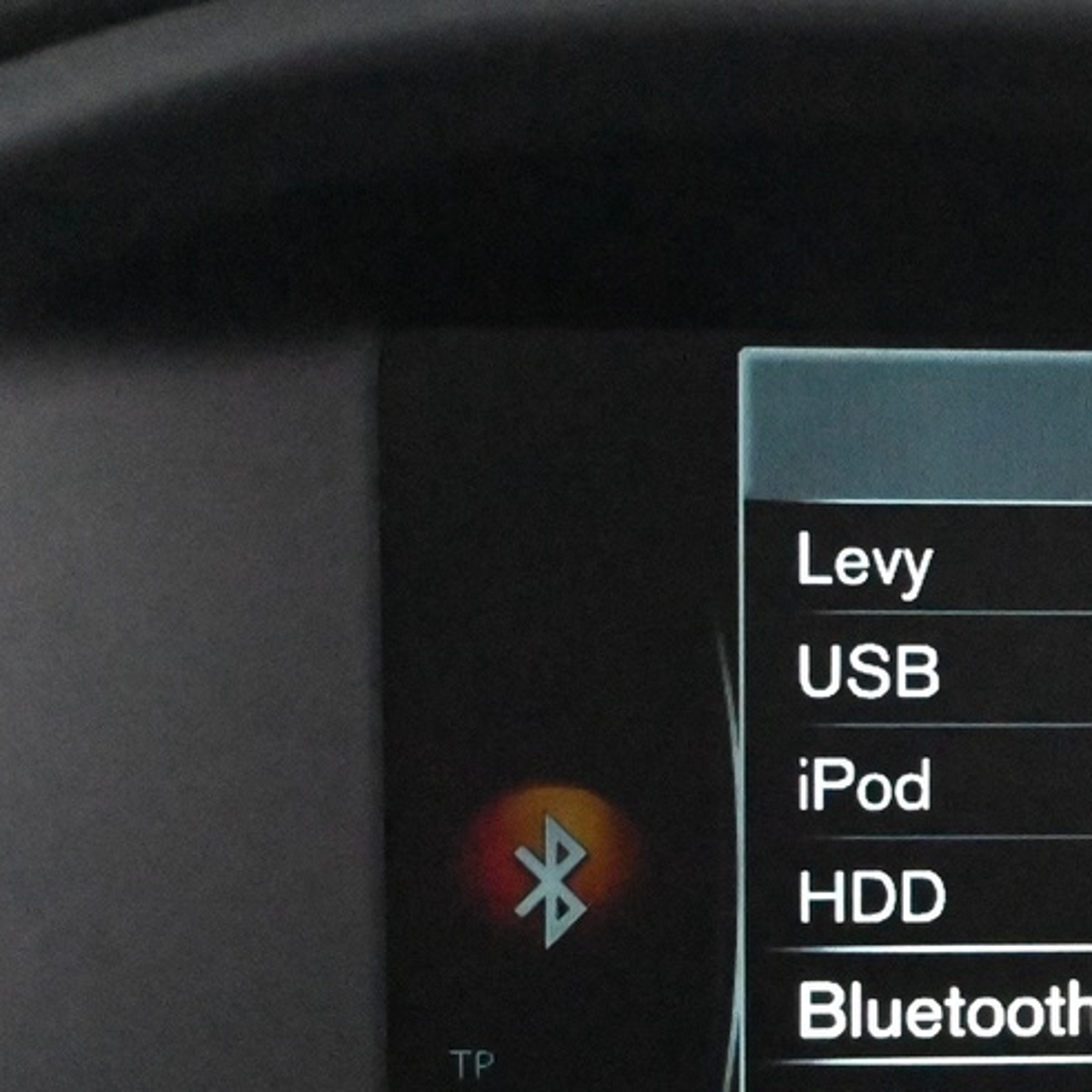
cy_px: 837
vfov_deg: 13.6
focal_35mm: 128
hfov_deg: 13.2
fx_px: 4572
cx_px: 1354
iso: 20000
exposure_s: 1/50
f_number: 4.8
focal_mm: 30.5
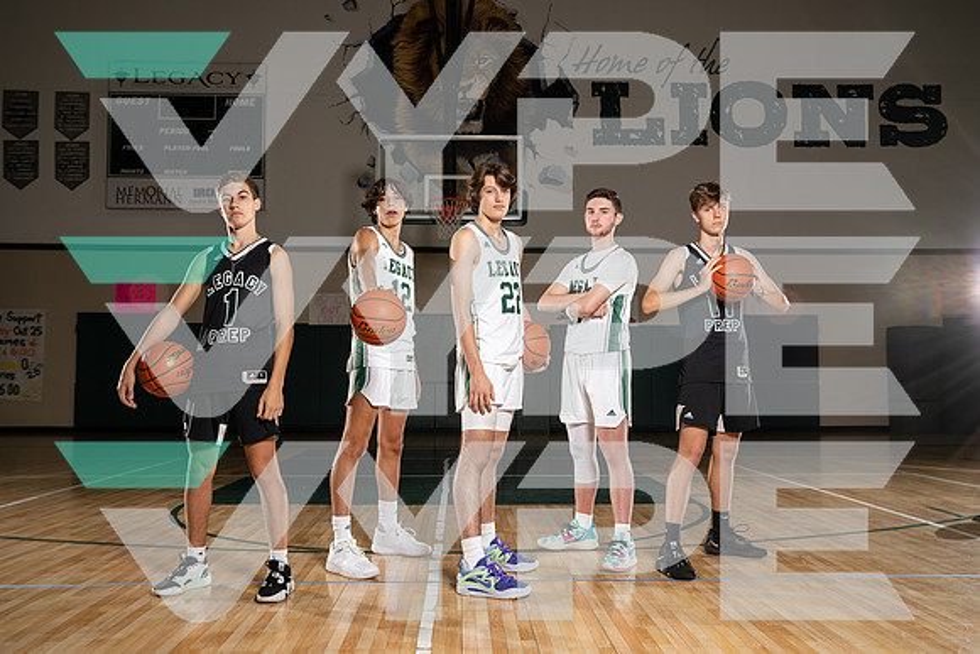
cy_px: 327
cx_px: 490
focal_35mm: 32
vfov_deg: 41.1
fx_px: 871
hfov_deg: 58.7
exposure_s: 1/250
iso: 320
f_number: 6.3
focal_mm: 32
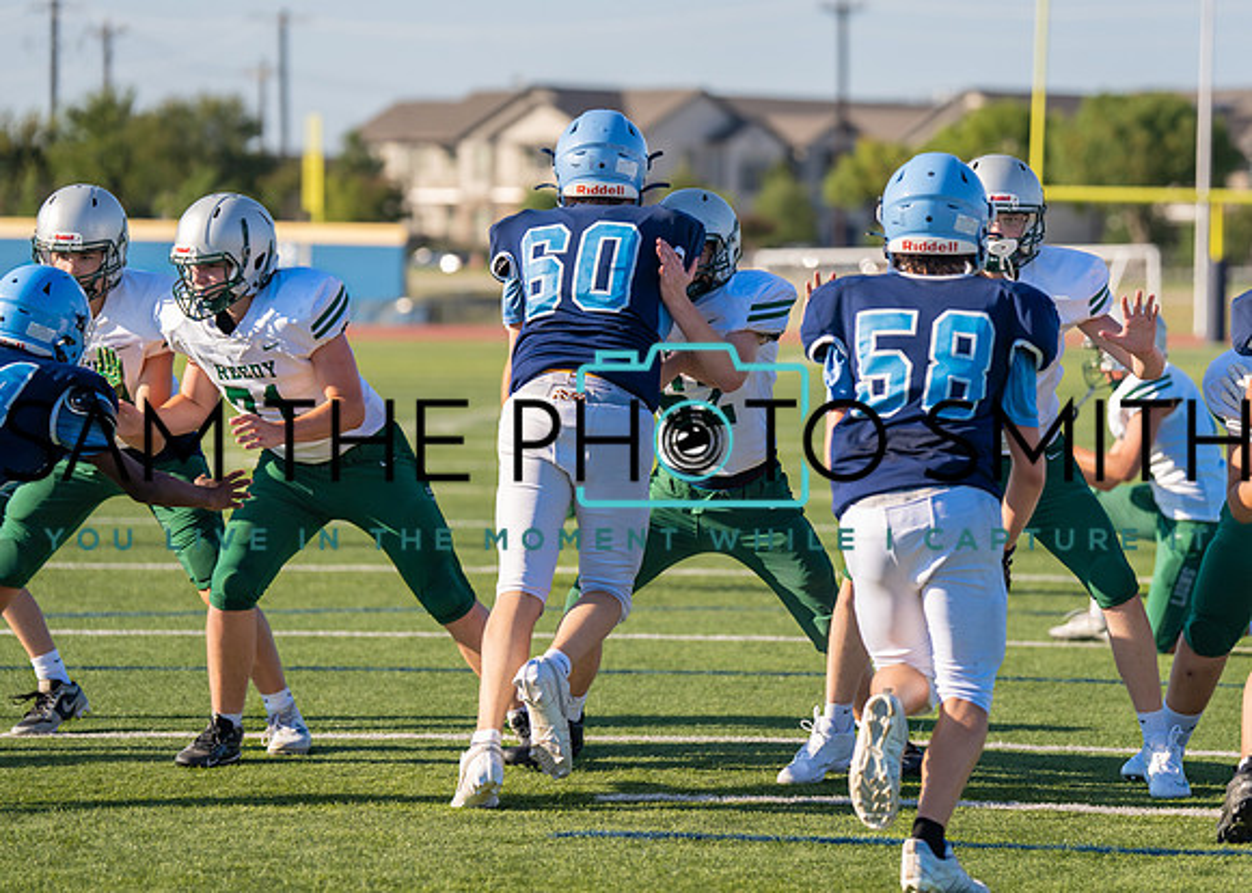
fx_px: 5555
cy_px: 395
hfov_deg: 12.9
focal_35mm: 156
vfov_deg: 9.2
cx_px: 750
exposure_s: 1/4000
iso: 250
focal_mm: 127
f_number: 2.8
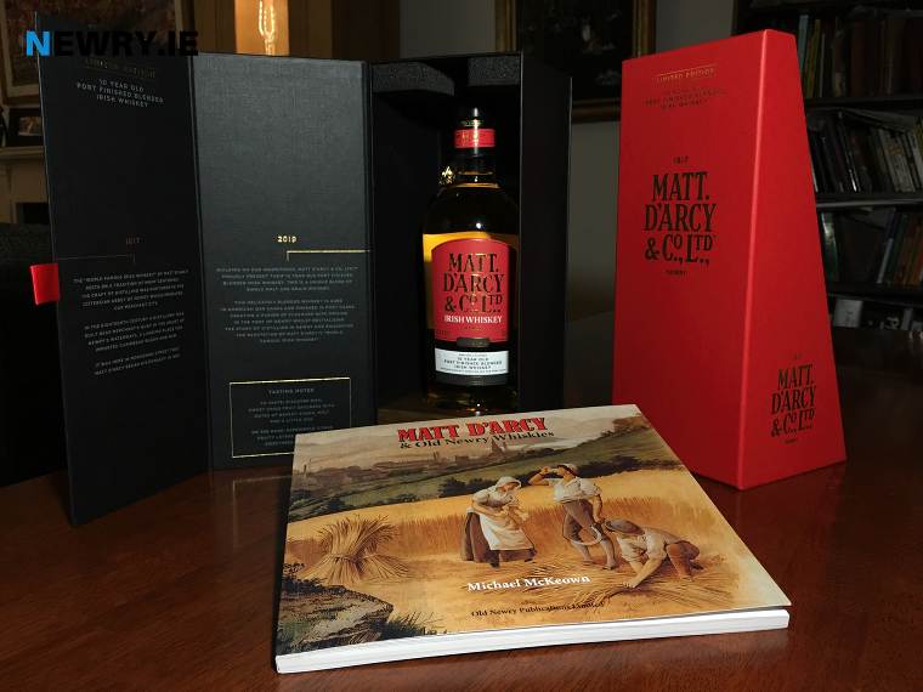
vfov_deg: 48.2
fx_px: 773
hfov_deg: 61.7
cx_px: 462
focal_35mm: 29
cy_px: 346
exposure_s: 1/17
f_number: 2.2
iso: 80
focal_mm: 4.15
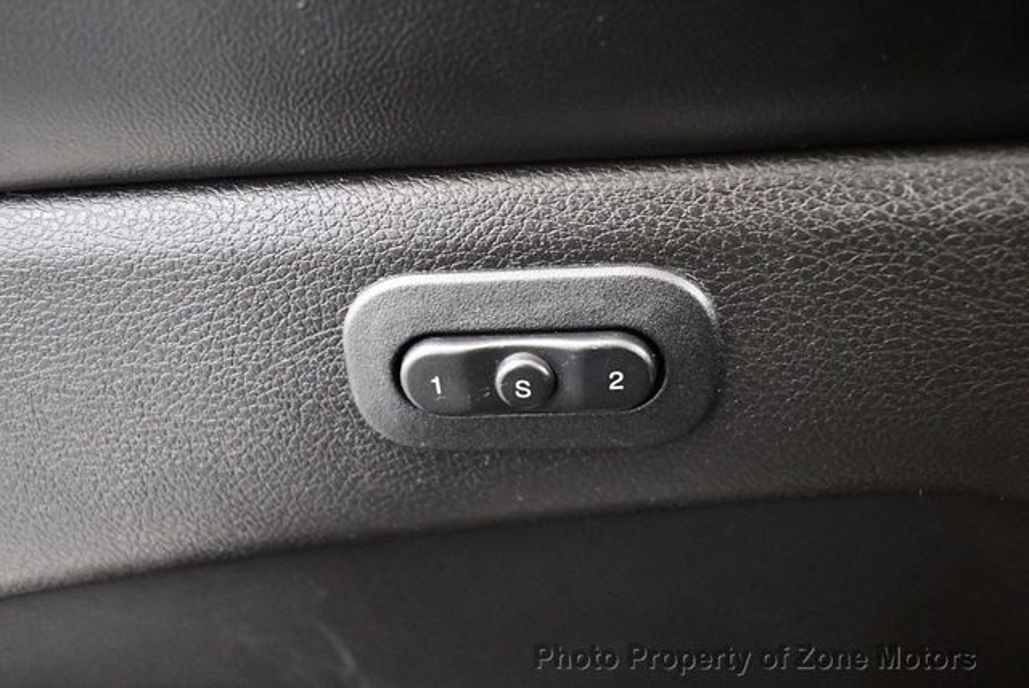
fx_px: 1030
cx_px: 514
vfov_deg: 36.9
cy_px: 344
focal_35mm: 36
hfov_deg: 53.1
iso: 10000
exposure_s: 1/60
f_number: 3.5
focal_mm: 18
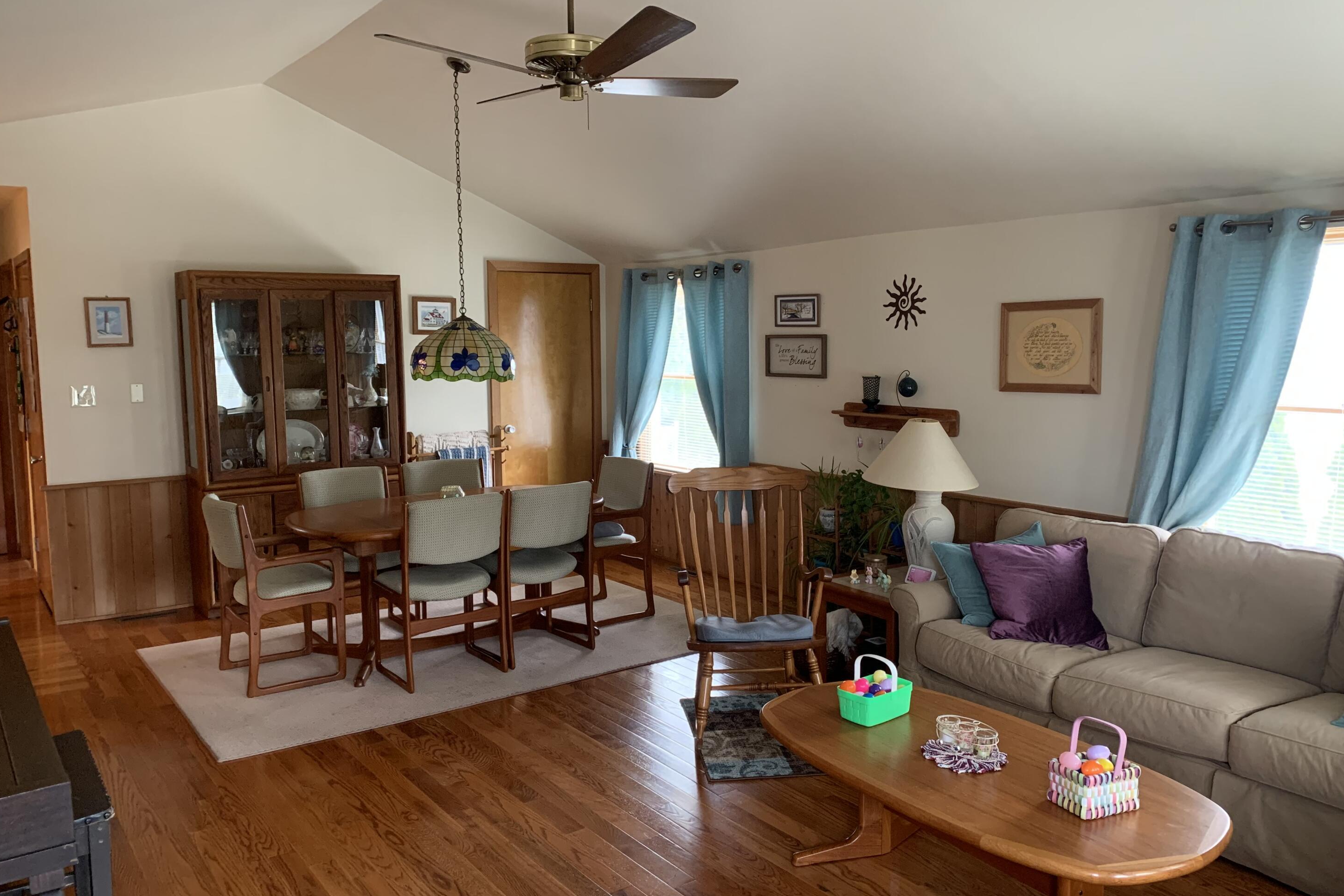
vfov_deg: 46.4
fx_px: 1045
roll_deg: -0.1
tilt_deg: -7.6
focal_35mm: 28
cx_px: 676
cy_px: 446
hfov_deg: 65.5
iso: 400
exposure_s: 1/54
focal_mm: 4.25
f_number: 1.8
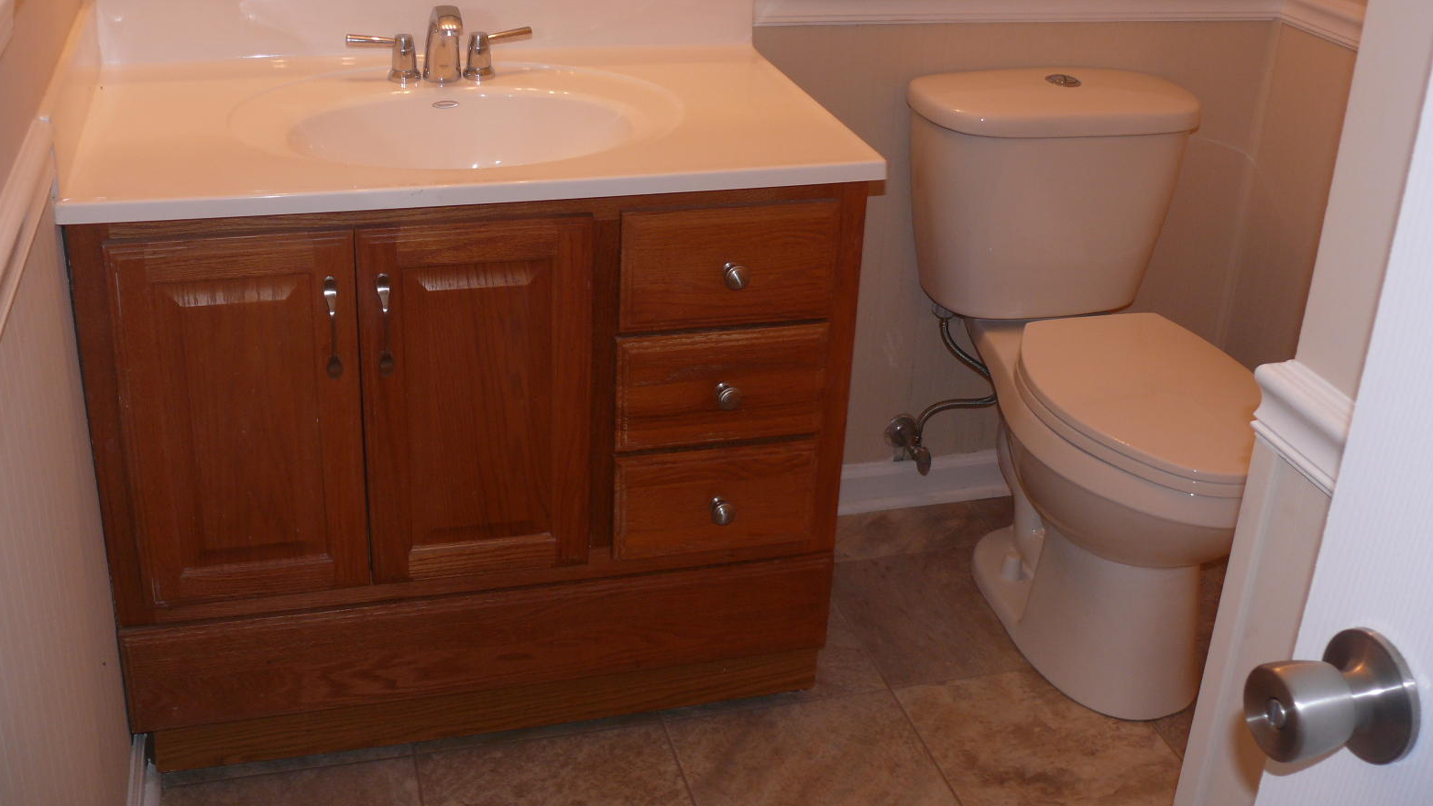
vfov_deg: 30.2
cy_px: 278
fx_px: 1482
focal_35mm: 39
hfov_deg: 51.6
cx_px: 708
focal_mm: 7.4
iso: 100
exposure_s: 1/30
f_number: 2.8
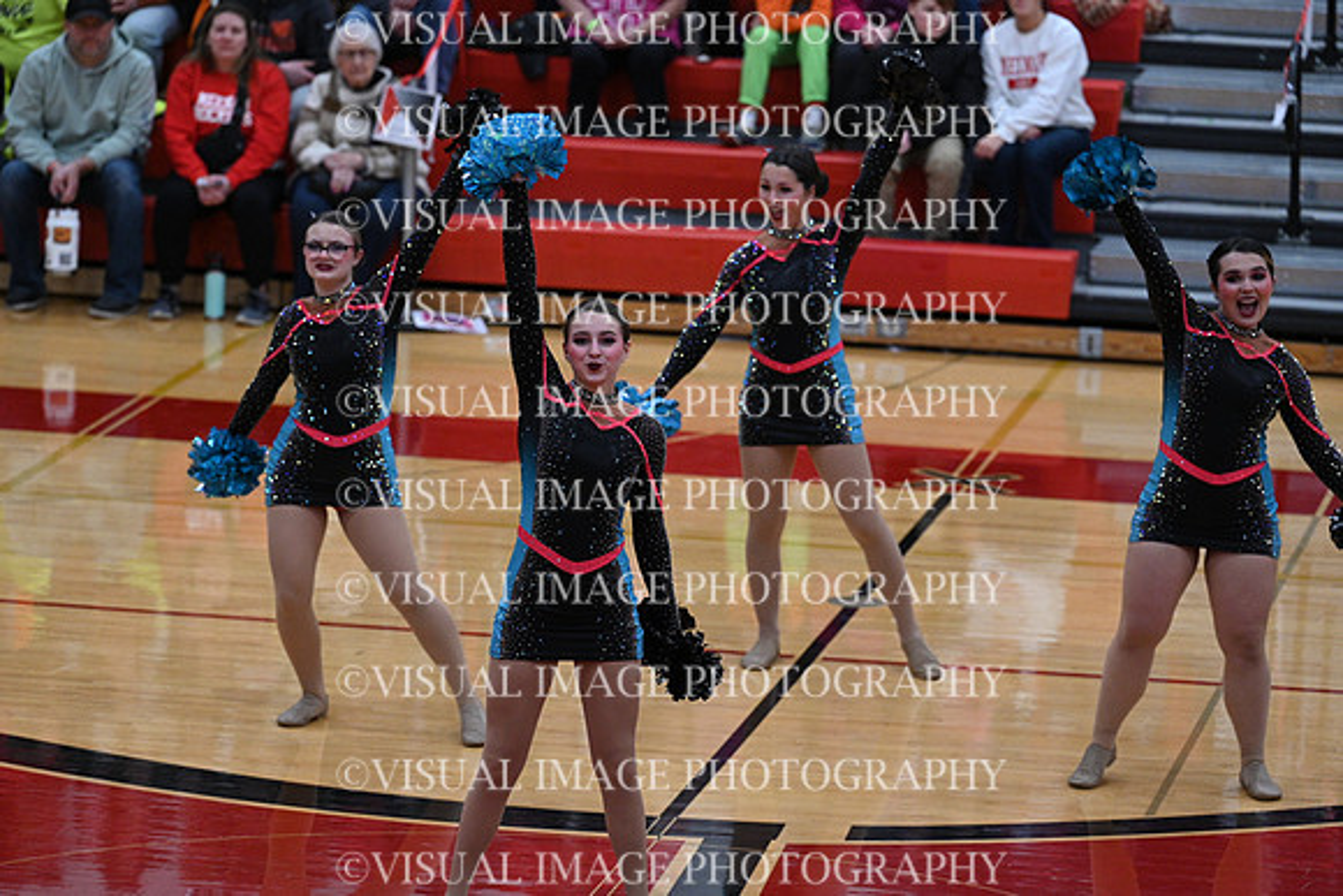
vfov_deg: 6.9
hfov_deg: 10.3
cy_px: 448
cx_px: 672
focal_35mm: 200
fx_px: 7463
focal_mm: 200
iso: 4000
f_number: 4
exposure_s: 1/400
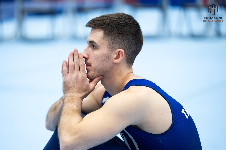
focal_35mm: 167
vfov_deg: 8.2
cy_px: 85
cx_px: 100
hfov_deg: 12.3
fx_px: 1048
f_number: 2.8
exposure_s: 1/800
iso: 1600
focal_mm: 145
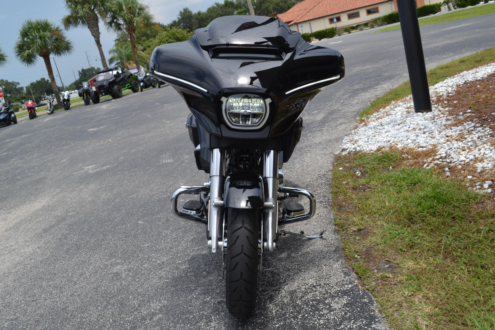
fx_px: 454
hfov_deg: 57.2
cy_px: 165
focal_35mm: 33
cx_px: 248
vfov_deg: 40.0
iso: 100
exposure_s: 1/250
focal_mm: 22
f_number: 8
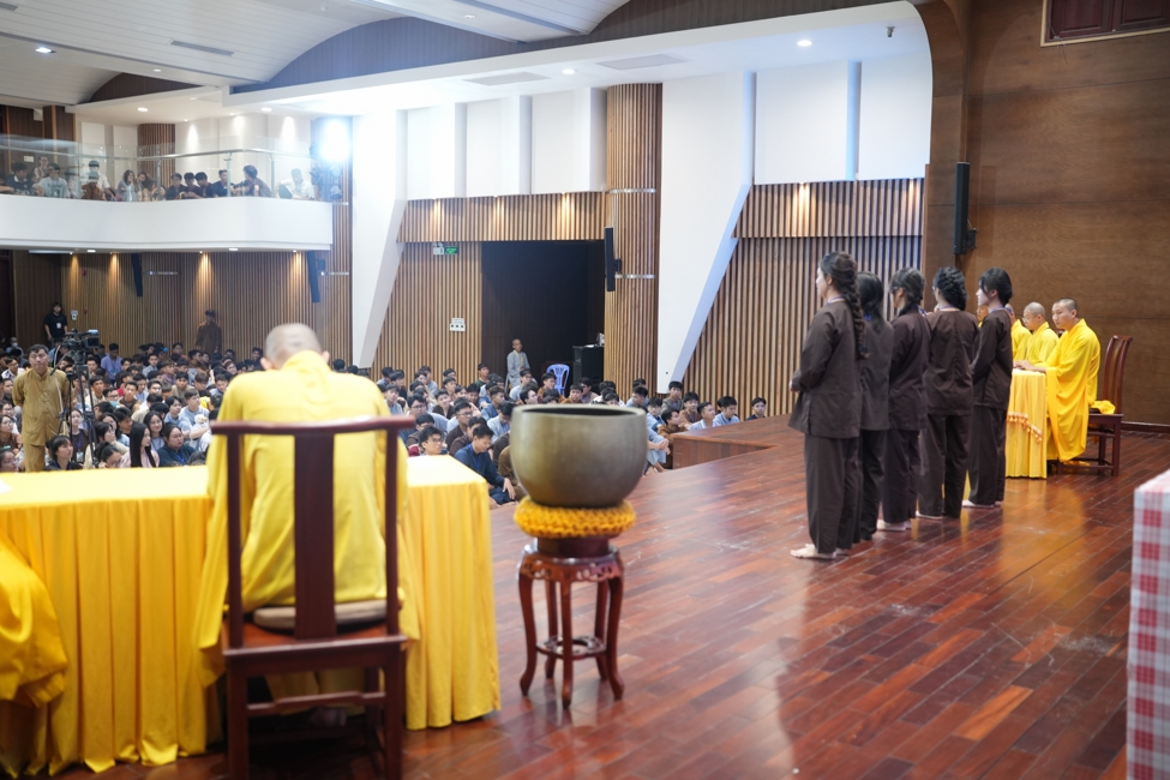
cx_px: 585
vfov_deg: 37.9
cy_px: 390
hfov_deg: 54.4
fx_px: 1137
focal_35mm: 35
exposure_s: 1/100
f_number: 2
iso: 1250
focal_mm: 35
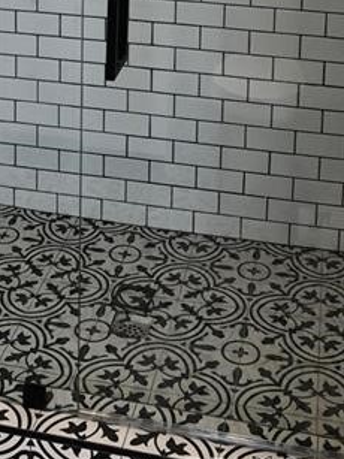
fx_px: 928
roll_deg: -1.4
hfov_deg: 20.9
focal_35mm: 70
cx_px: 117
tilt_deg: -11.7
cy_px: -82
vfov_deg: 25.2
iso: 25
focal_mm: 3.99
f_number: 1.8
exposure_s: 1/40
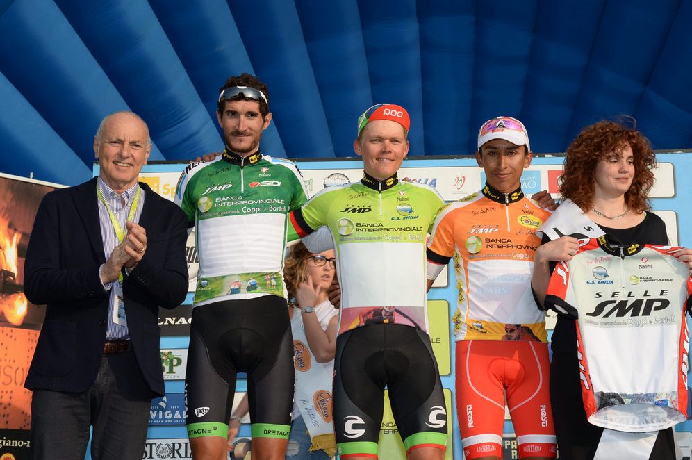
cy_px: 232
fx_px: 1383
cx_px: 355
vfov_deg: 18.9
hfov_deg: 28.1
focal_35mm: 72
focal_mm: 70
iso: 200
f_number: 11
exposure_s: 1/200
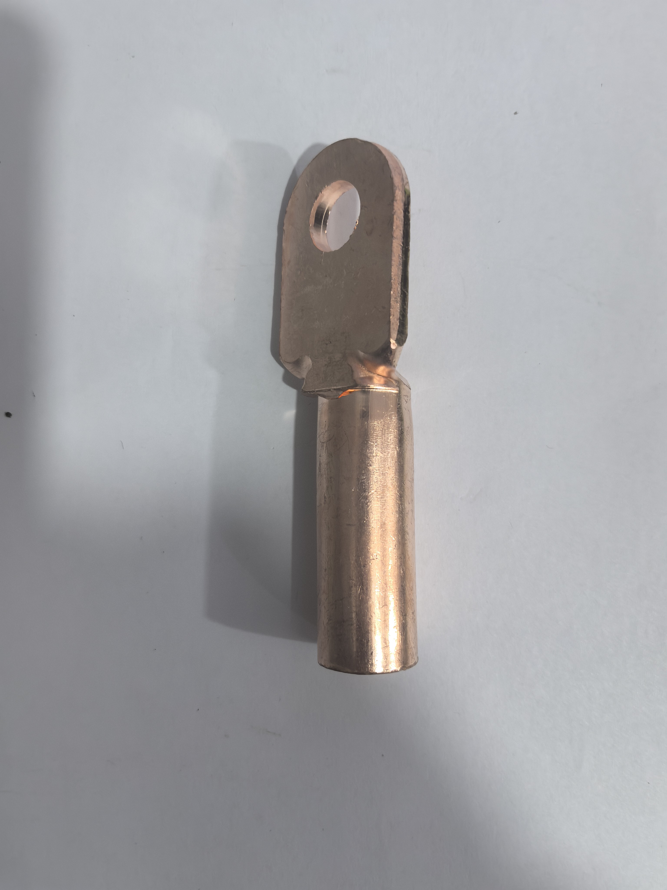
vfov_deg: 65.3
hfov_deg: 51.4
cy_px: 445
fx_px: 694
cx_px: 334
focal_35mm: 27
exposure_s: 1/586
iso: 3200
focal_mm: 6.98
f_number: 2
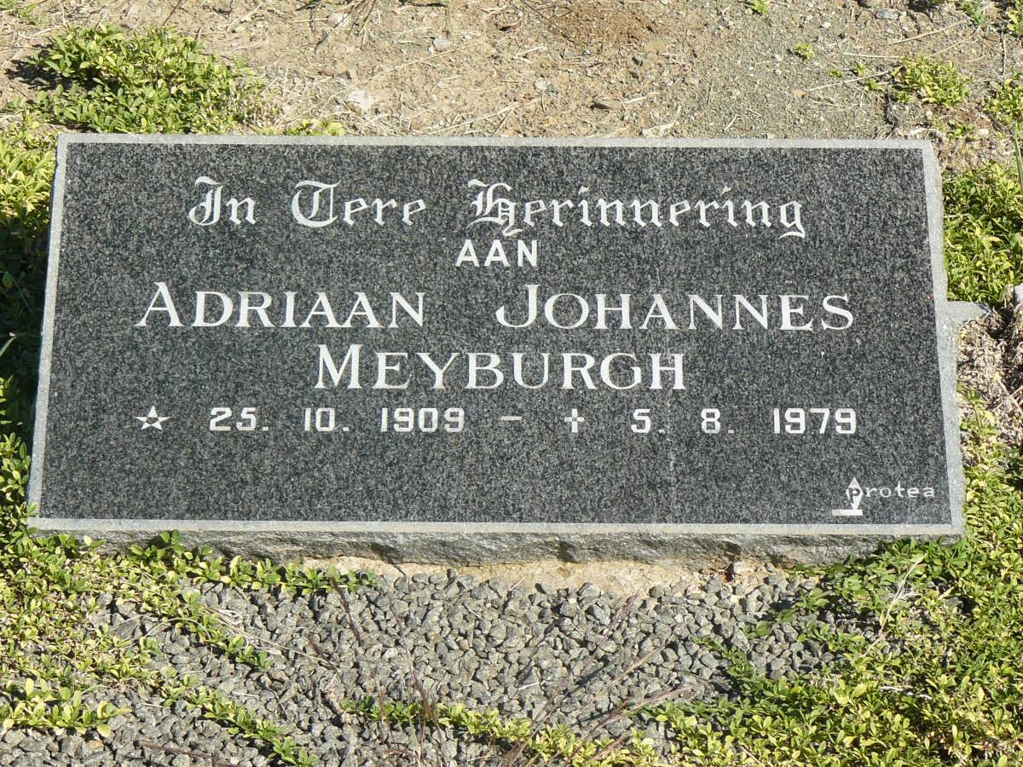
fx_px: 3428
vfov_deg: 12.8
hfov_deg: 17.0
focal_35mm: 116
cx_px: 512
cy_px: 384
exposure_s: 1/320
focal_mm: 16.2
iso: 100
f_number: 5.6
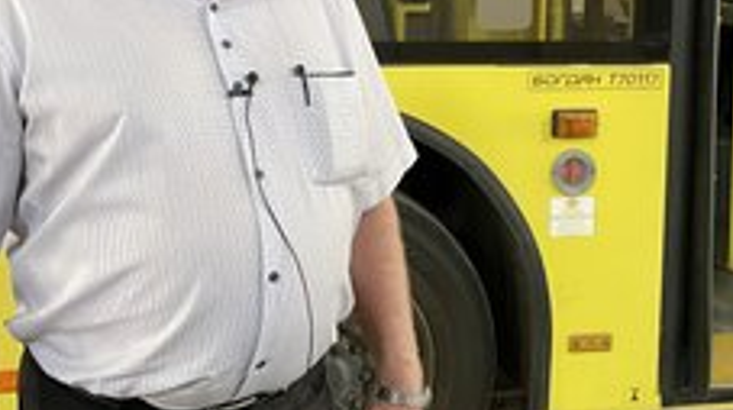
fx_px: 971
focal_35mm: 50
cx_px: 326
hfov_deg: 41.3
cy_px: 61
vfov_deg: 23.4
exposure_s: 1/60
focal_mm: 4.2
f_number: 1.6
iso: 250
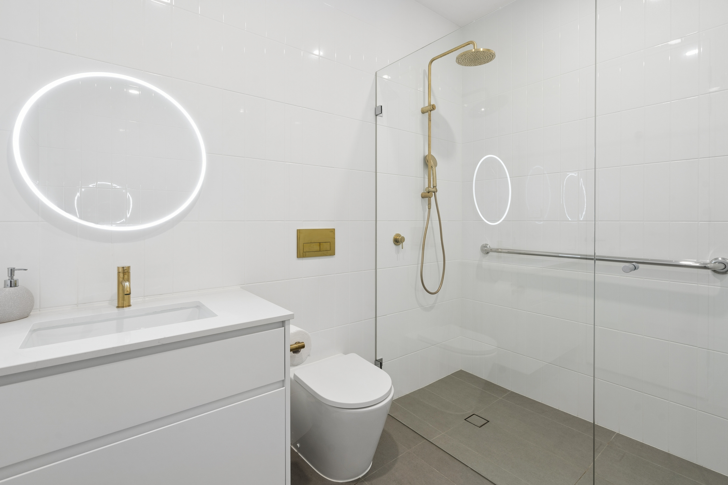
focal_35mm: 16
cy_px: 242
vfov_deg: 73.7
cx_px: 364
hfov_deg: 96.7
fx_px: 324
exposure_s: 1/25
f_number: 8
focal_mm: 16
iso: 320
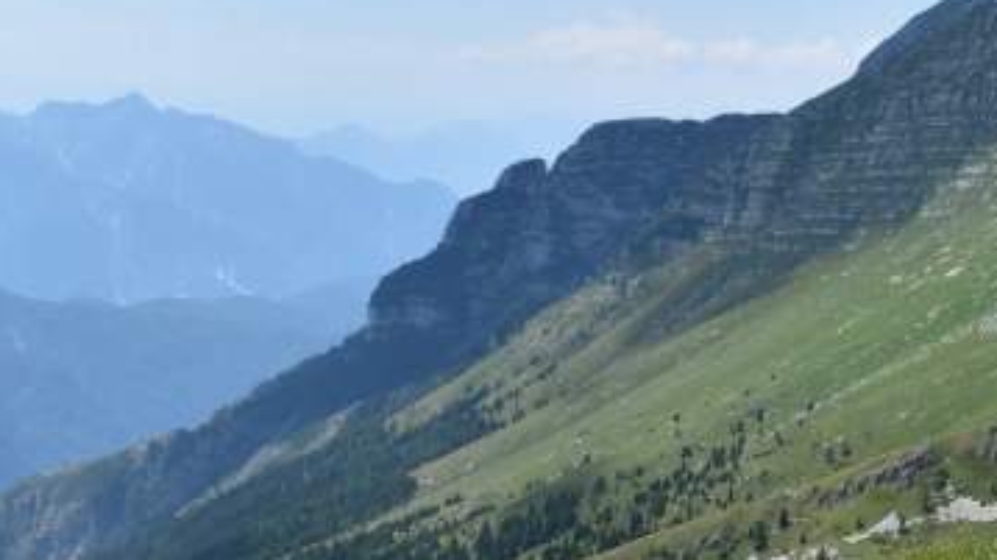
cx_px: 1106
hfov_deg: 24.4
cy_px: 403
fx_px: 2140
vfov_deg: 14.9
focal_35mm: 81
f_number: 11
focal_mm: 18
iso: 200
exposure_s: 1/500
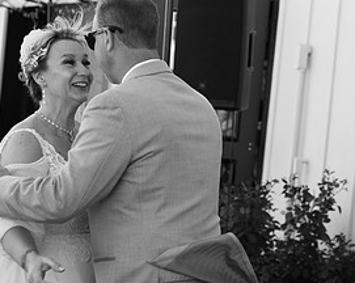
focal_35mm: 117
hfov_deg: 16.2
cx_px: 321
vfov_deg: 13.1
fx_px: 1228
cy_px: 109
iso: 400
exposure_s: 1/1250
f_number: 2.8
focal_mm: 50
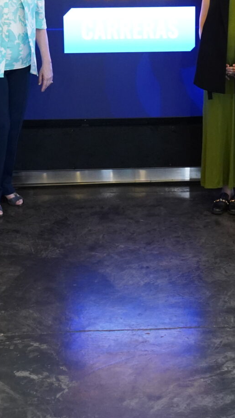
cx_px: 171
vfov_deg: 23.8
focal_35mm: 88
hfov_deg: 13.7
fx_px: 975
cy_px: 73
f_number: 5
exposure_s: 1/100
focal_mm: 30
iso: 4000
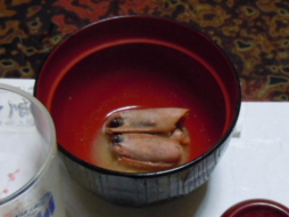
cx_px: 195
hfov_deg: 27.2
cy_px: 142
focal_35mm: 71
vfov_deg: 20.6
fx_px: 592
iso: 400
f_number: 3.5
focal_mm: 5.4
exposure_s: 1/20
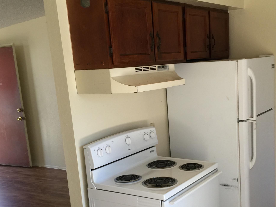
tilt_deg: -12.9
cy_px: 140
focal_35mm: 47
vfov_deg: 30.6
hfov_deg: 40.1
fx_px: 375
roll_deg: +4.2
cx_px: 175
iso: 32
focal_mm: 4.15
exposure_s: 1/30
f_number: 2.2
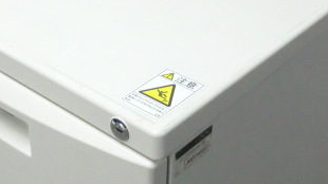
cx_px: 126
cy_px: 57
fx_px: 626
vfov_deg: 16.7
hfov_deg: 29.3
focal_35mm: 72
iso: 640
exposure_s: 1/60
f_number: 3.5
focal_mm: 5.8
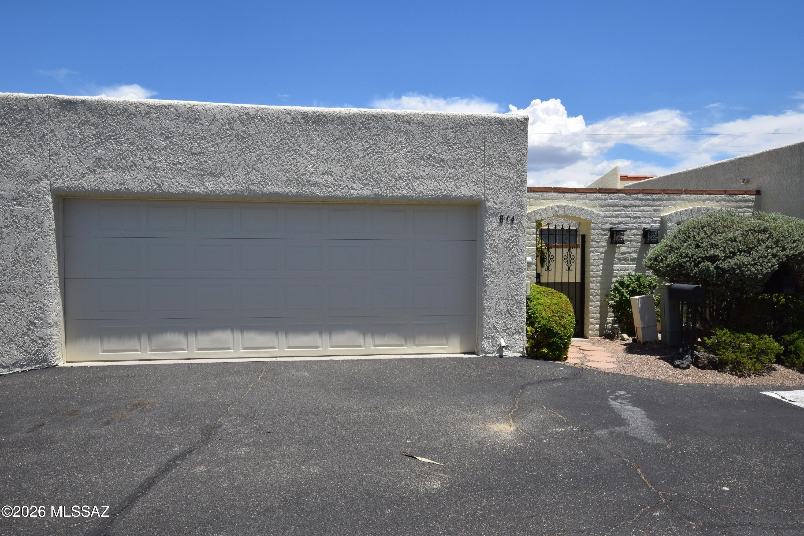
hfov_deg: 77.3
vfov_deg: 56.1
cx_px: 402
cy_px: 268
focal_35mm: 22
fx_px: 502
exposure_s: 1/640
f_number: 13
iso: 400
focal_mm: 15
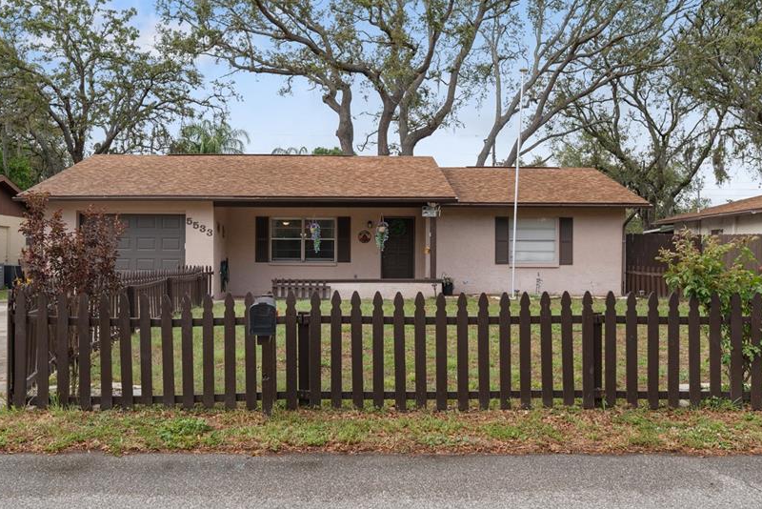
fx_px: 691
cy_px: 264
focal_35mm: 33
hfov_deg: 57.7
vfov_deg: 40.4
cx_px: 353
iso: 250
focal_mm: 25.5
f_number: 6.3
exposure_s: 1/400
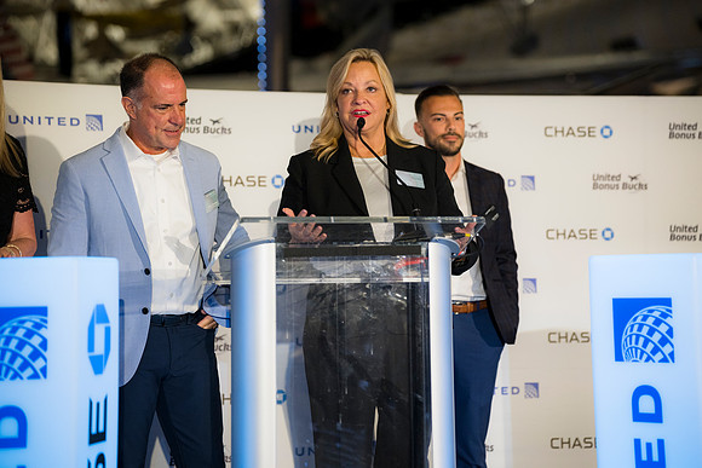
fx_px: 2009
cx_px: 351
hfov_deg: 19.8
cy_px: 234
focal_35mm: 103
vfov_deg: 13.3
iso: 720
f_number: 2.8
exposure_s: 1/160
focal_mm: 103
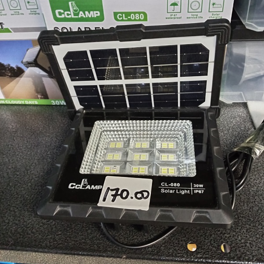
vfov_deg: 50.9
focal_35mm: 32
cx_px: 132
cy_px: 109
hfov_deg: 51.1
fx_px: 276
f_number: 1.8
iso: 763
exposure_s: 1/20
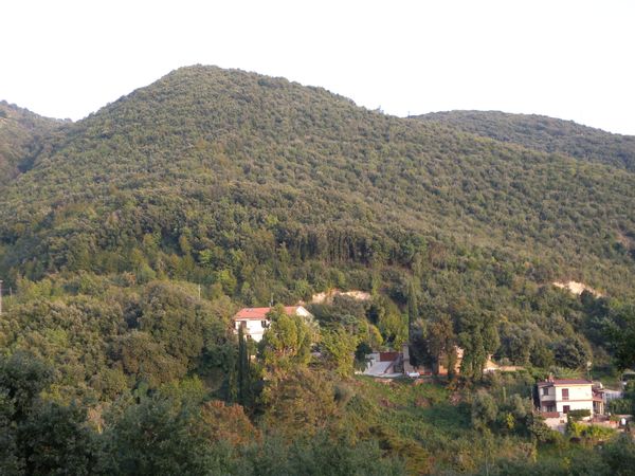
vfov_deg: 28.0
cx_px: 318
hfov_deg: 36.8
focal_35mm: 52
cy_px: 238
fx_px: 954
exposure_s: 1/69.4
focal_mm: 11.1
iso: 64
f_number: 3.7
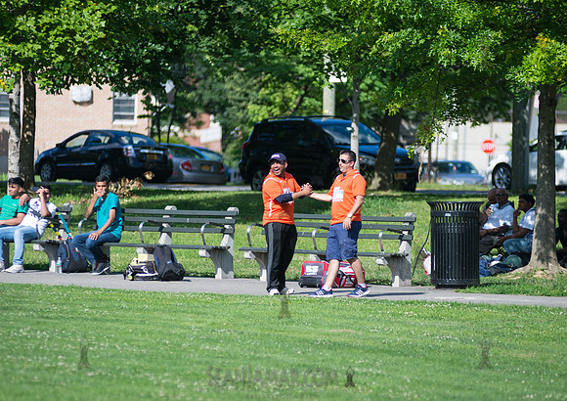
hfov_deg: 8.5
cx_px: 297
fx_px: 3837
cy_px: 214
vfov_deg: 6.0
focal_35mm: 239
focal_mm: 185
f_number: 2.8
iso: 200
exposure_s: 1/2500
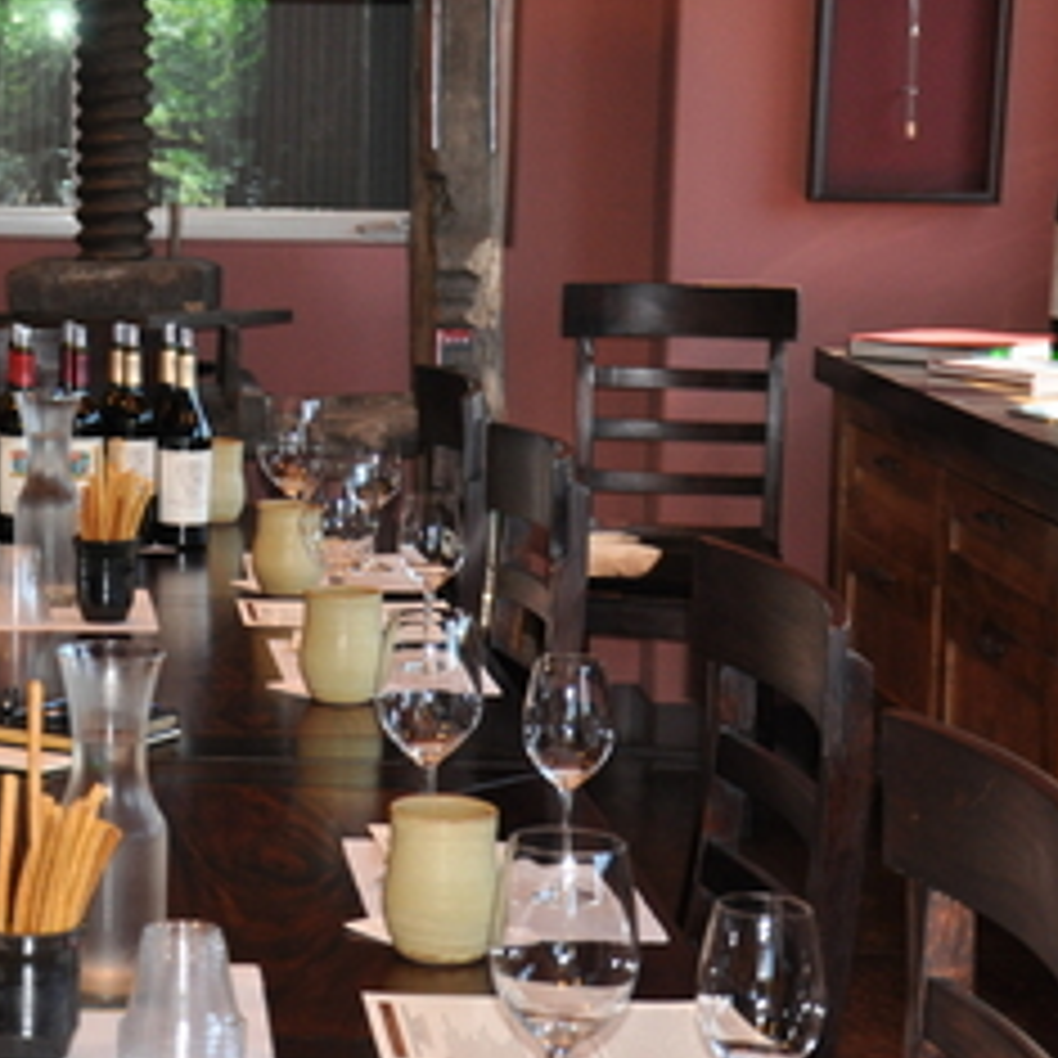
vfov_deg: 16.9
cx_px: 72
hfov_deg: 16.6
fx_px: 3562
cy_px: 378
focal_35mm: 103
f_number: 4.5
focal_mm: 38
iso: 800
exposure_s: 1/60
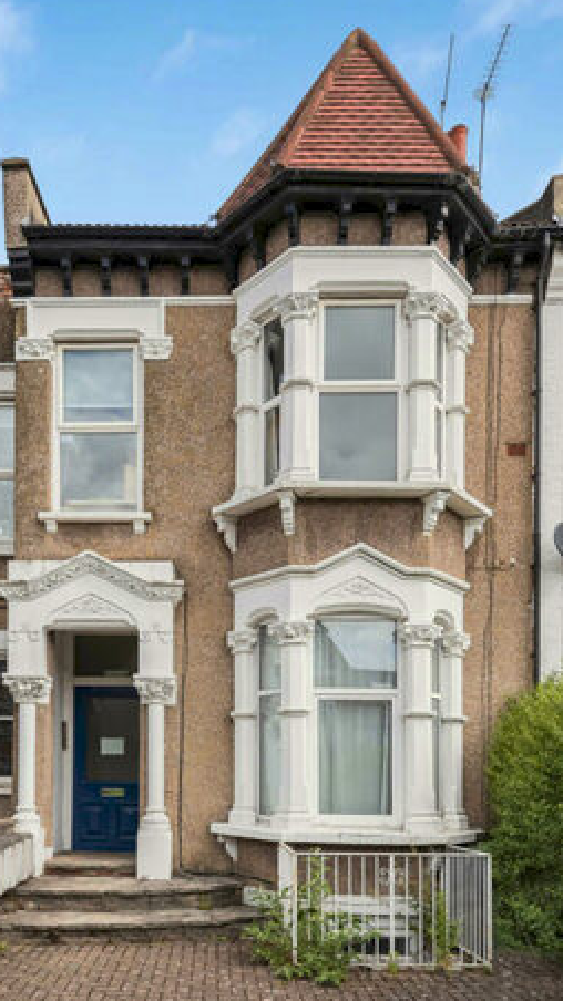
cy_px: 507
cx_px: 195
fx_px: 691
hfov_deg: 43.8
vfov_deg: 71.9
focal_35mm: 26
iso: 800
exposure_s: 1/2000
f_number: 7.1
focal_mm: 16
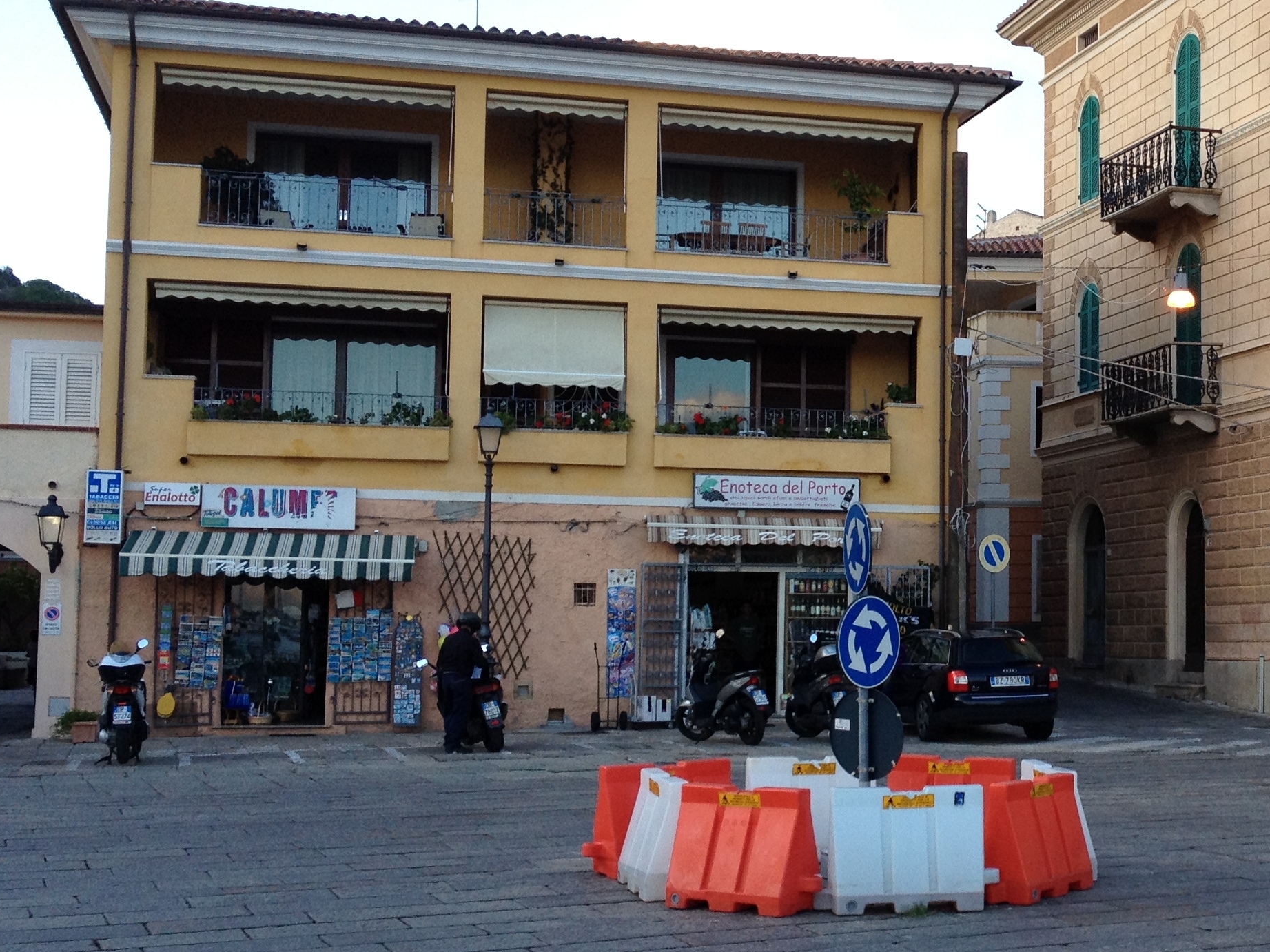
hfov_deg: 30.1
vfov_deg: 23.6
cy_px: 496
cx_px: 1095
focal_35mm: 62
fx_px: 2275
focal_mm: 4.28
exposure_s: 1/180
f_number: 2.4
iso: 64
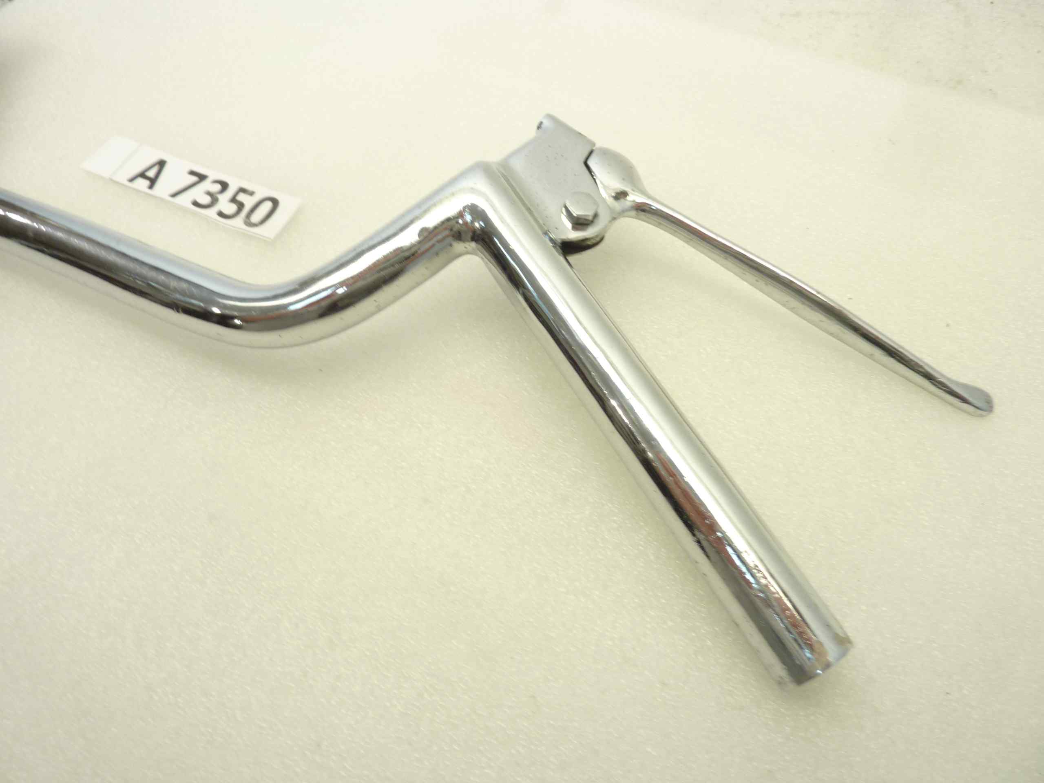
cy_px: 392
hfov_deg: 69.4
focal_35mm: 25
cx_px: 522
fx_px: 754
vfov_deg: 54.9
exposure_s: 1/20
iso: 80
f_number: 3.3
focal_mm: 4.1
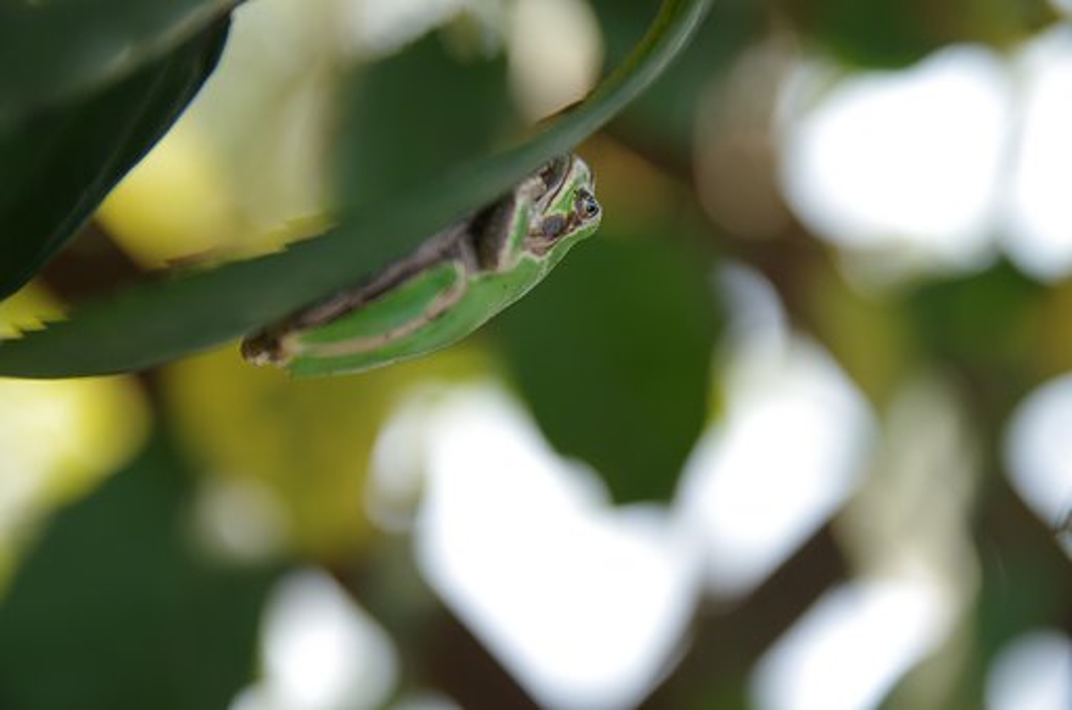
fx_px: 3120
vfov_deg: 13.0
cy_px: 355
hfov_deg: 19.5
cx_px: 536
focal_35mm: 105
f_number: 4
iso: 100
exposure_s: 1/125
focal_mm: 70
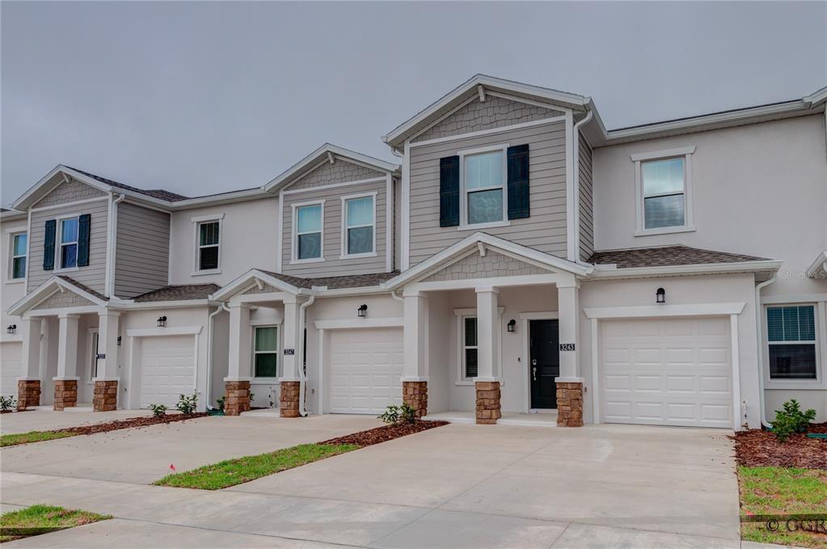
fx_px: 551
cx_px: 414
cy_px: 274
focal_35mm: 24
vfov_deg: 53.0
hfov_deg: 73.8
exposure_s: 1/640
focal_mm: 16
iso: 400
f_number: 8
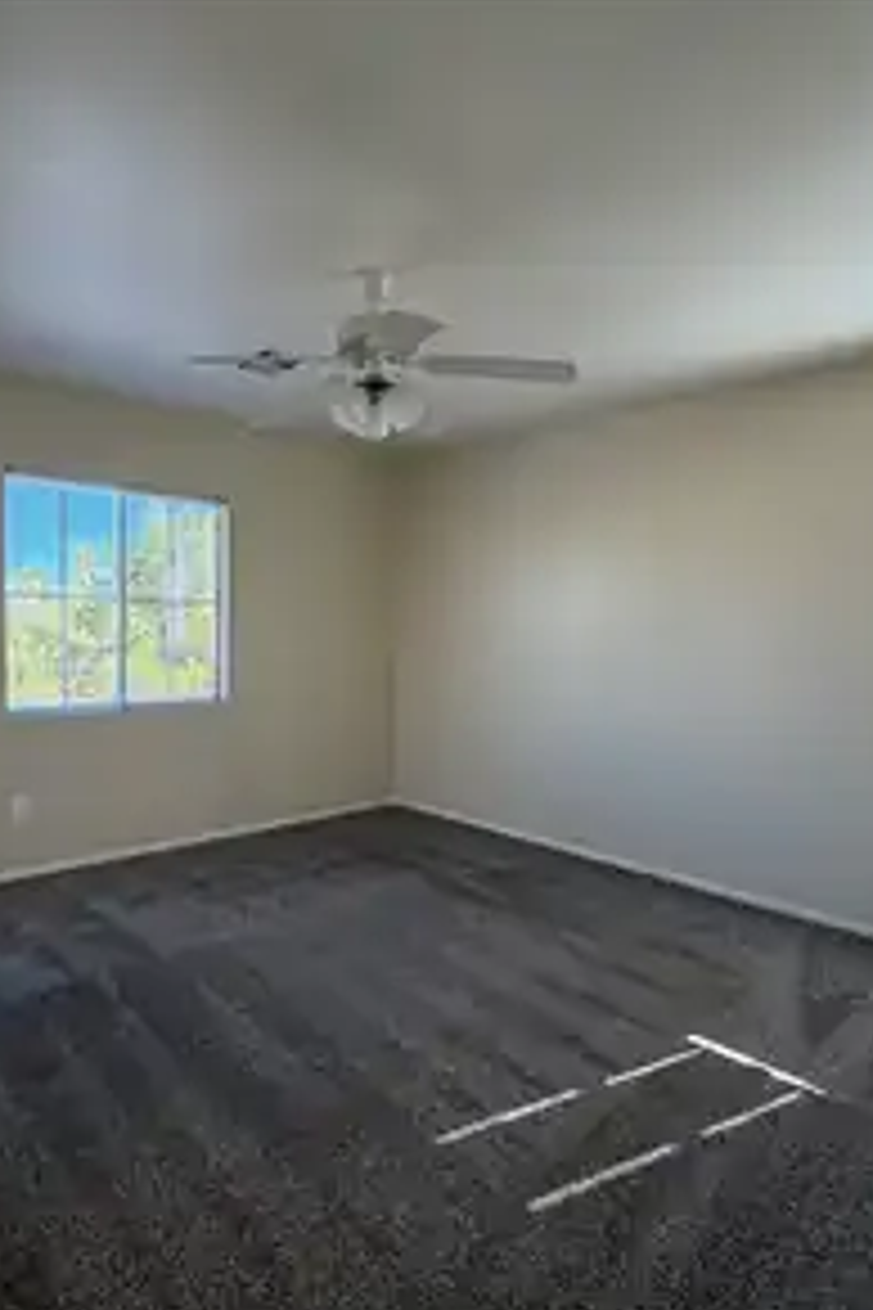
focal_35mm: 20
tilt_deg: -3.1
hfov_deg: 61.6
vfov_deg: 84.0
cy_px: 666
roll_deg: -1.0
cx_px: 364
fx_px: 727
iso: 125
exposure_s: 1/120
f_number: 2.2
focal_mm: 2.22
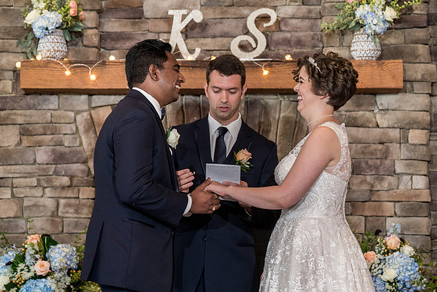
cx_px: 218
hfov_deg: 15.2
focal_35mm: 135
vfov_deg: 10.2
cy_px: 146
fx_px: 1641
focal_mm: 130
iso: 2000
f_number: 4
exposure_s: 1/125
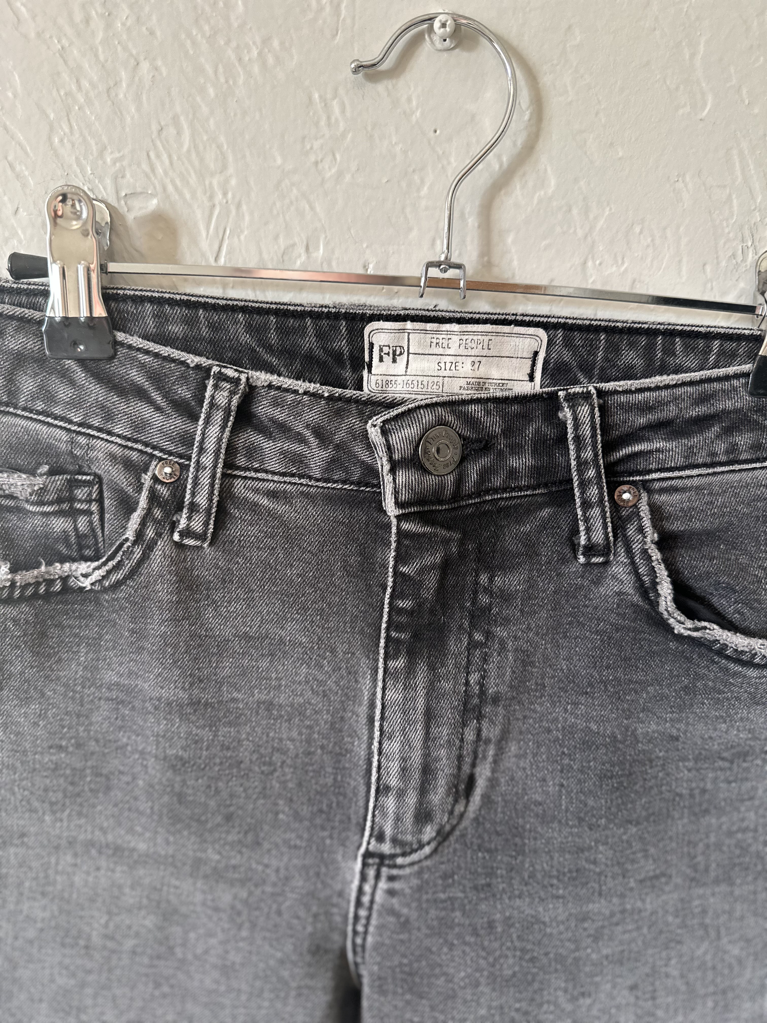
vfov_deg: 71.6
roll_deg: -4.1
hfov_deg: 56.8
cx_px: 384
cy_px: 512
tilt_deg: -13.8
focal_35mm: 24
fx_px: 709
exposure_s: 1/121
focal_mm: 6.86
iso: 200
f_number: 1.78
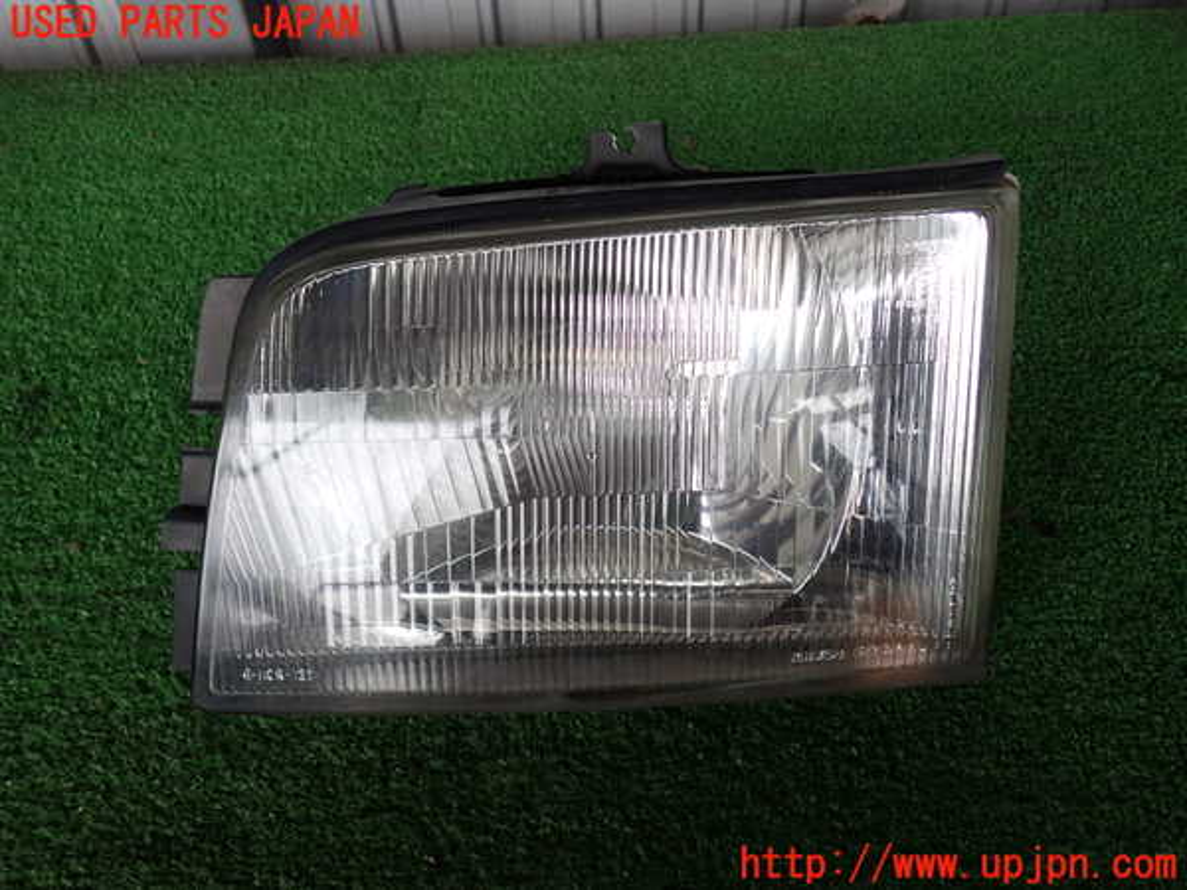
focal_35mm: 30
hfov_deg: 60.0
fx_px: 1029
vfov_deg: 46.8
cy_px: 445
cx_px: 594
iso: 100
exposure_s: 1/100
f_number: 2.3
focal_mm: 5.4
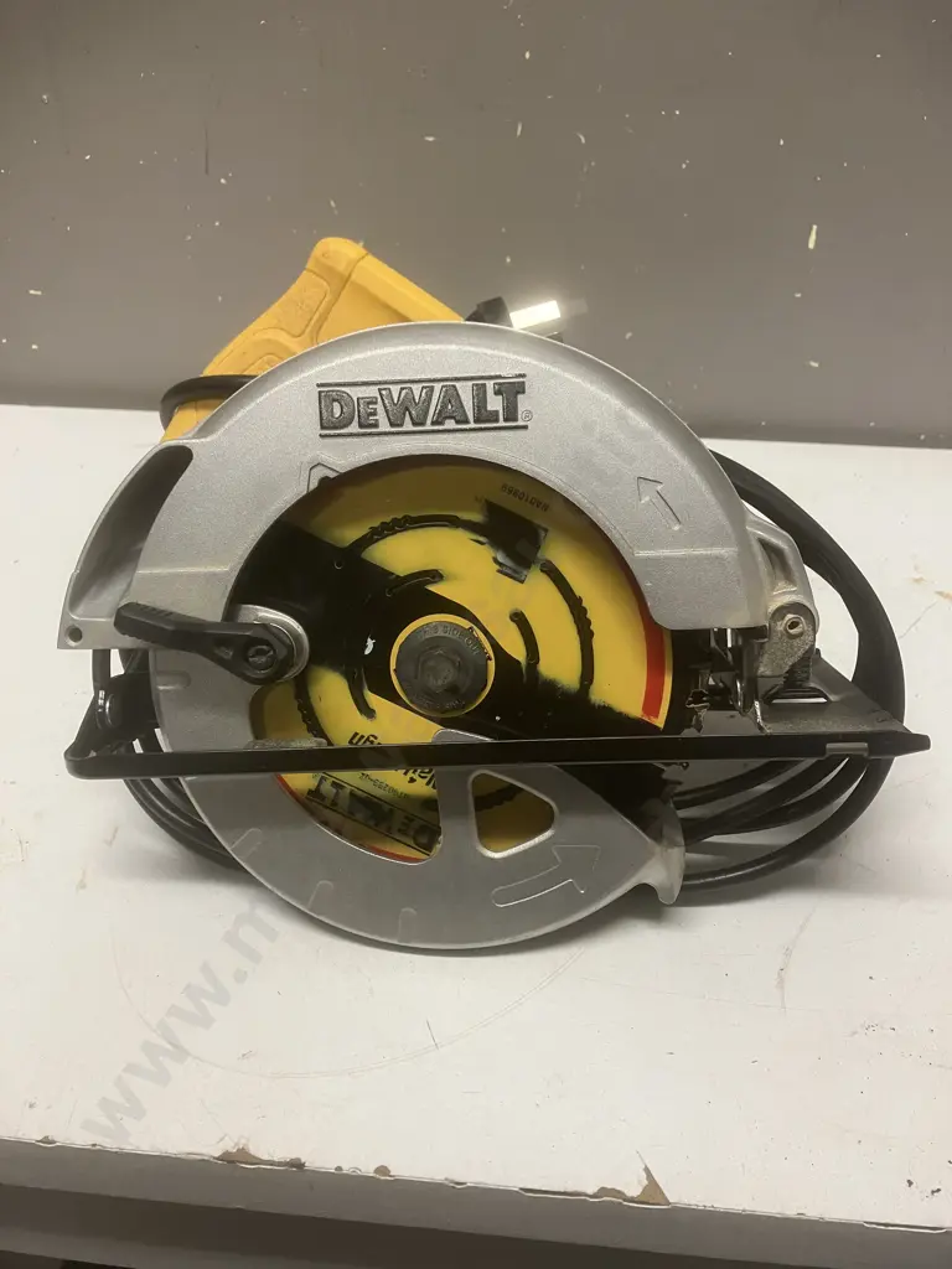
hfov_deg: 49.7
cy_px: 634
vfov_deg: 63.4
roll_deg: +0.0
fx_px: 1027
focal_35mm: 28
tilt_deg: -34.8
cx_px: 476
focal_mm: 3.99
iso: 80
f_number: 1.8
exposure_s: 1/50
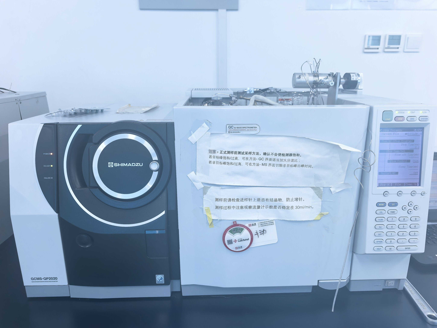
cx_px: 218
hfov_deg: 71.6
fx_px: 303
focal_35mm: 24
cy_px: 164
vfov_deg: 56.8
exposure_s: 1/100
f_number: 2
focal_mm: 8.5
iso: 200
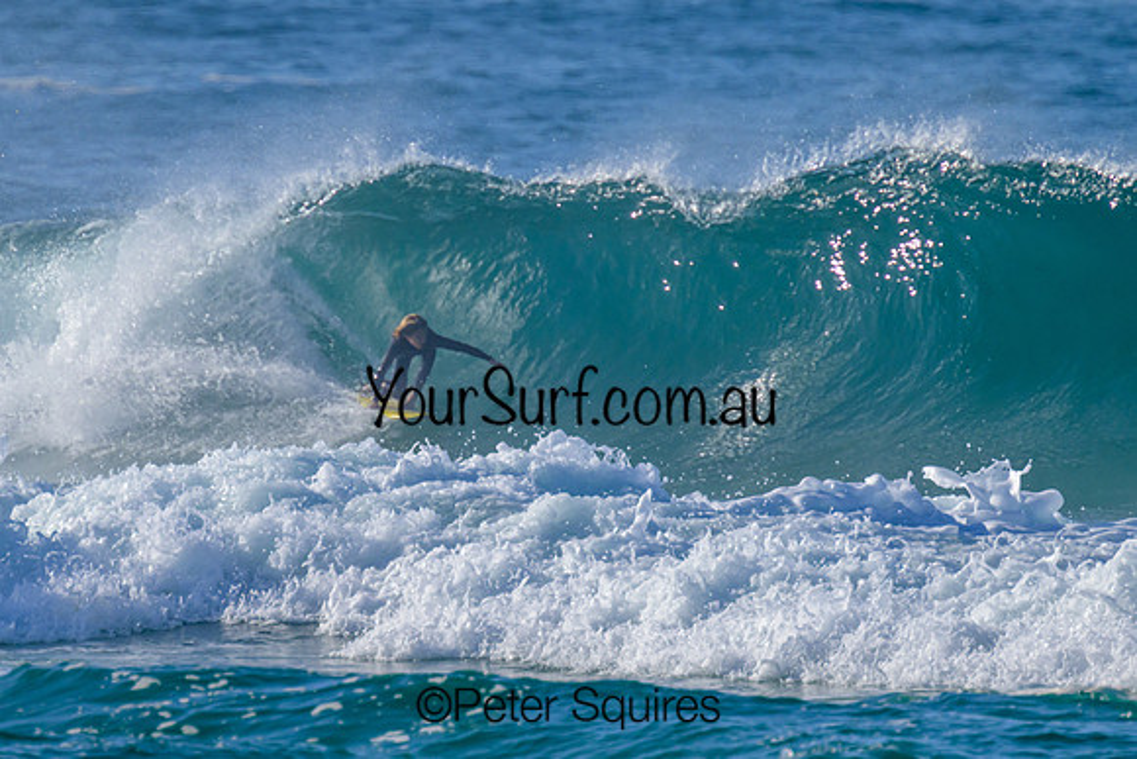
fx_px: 34615
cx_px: 557
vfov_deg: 1.3
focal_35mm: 1096
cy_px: 279
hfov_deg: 1.9
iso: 720
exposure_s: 1/2000
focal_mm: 800
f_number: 11
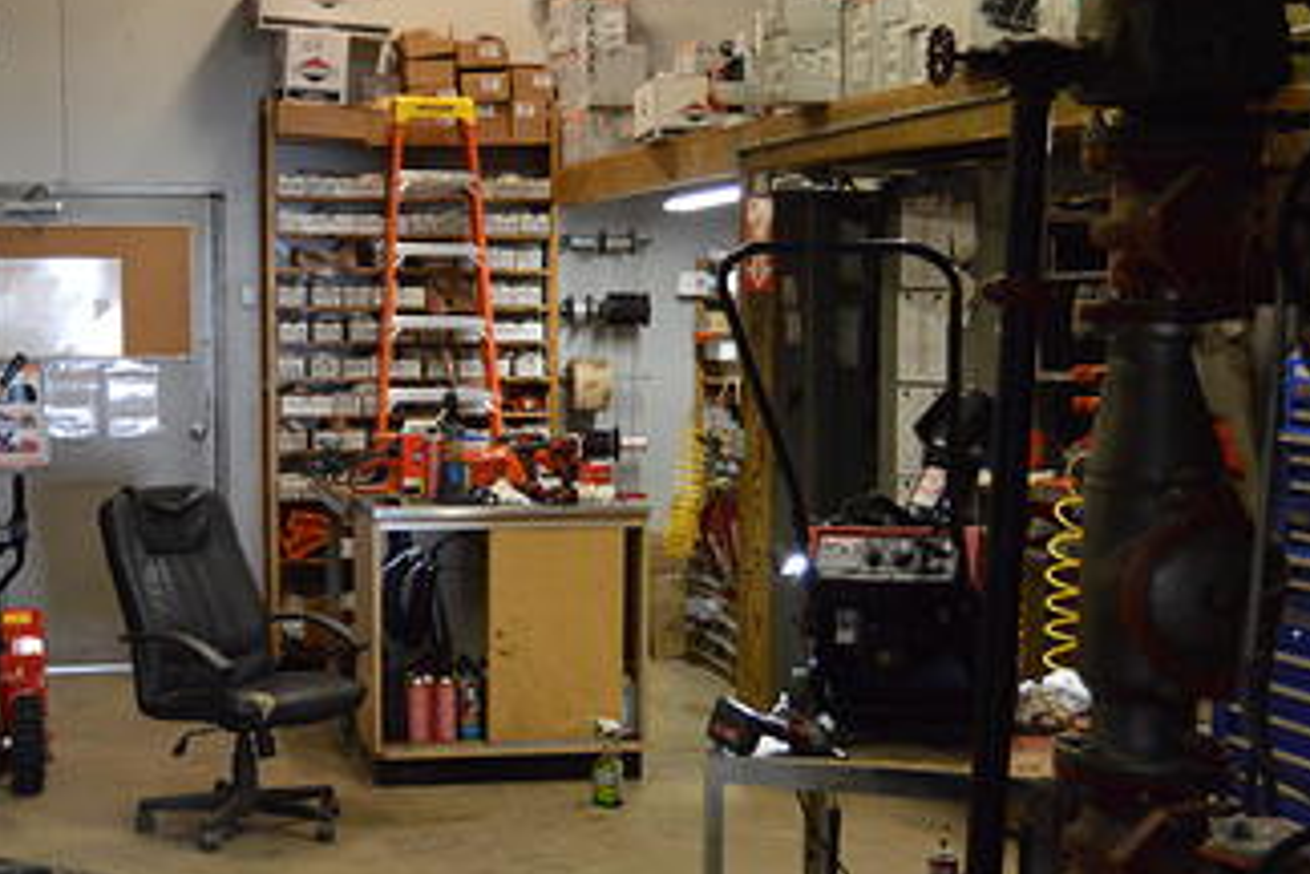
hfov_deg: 32.7
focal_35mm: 61
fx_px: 2220
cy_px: 544
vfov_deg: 22.2
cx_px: 481
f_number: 4
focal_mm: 28
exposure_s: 1/160
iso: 3200
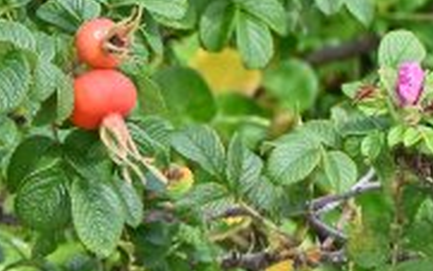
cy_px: 60
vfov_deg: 2.1
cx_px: -36
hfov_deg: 3.4
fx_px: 7338
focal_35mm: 622
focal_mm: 120
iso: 400
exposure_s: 1/500
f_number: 9
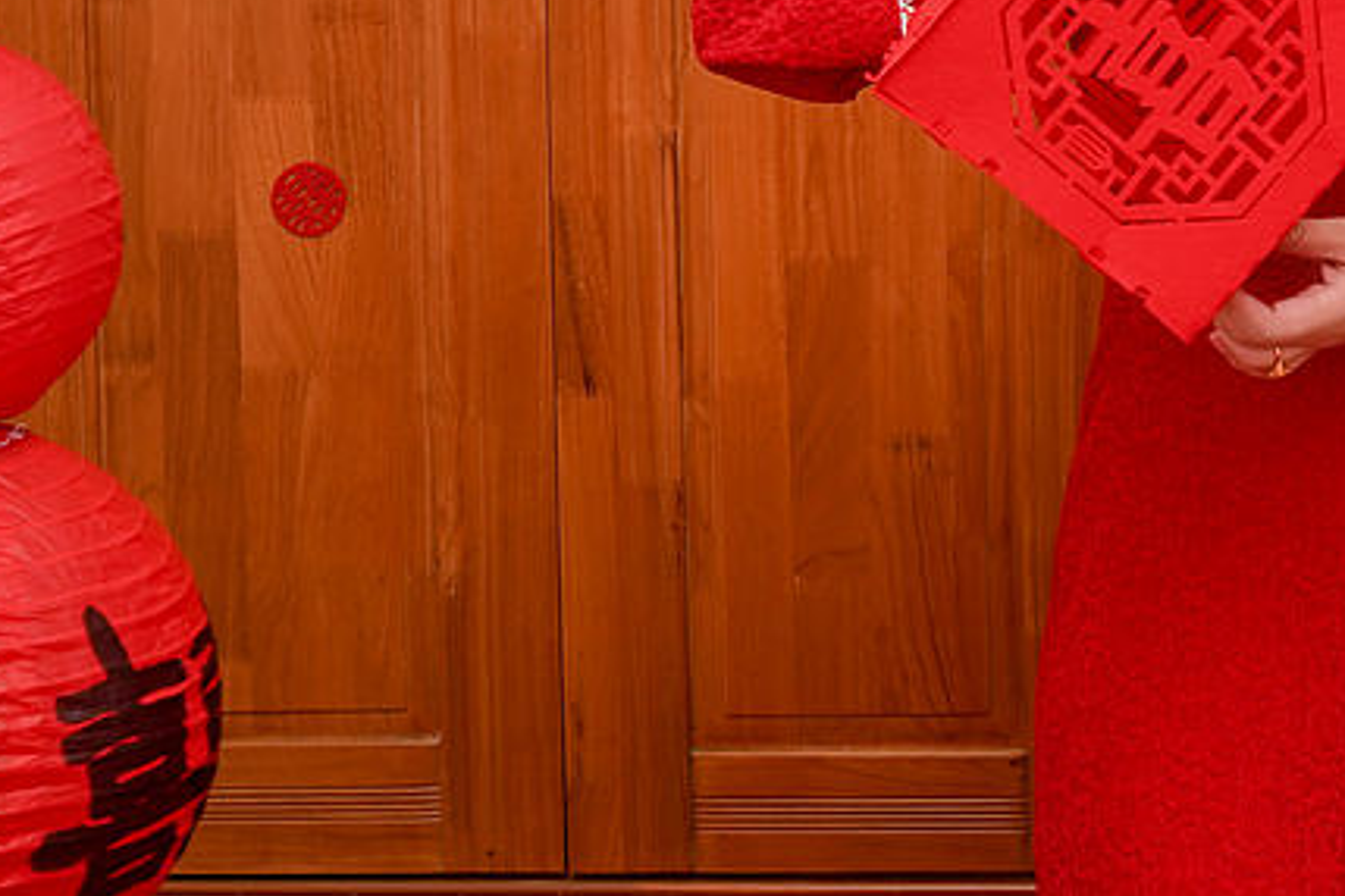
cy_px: -67
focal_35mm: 152
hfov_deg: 13.1
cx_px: 1687
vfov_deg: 9.0
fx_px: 5678
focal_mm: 51
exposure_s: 1/160
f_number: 6.3
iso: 320
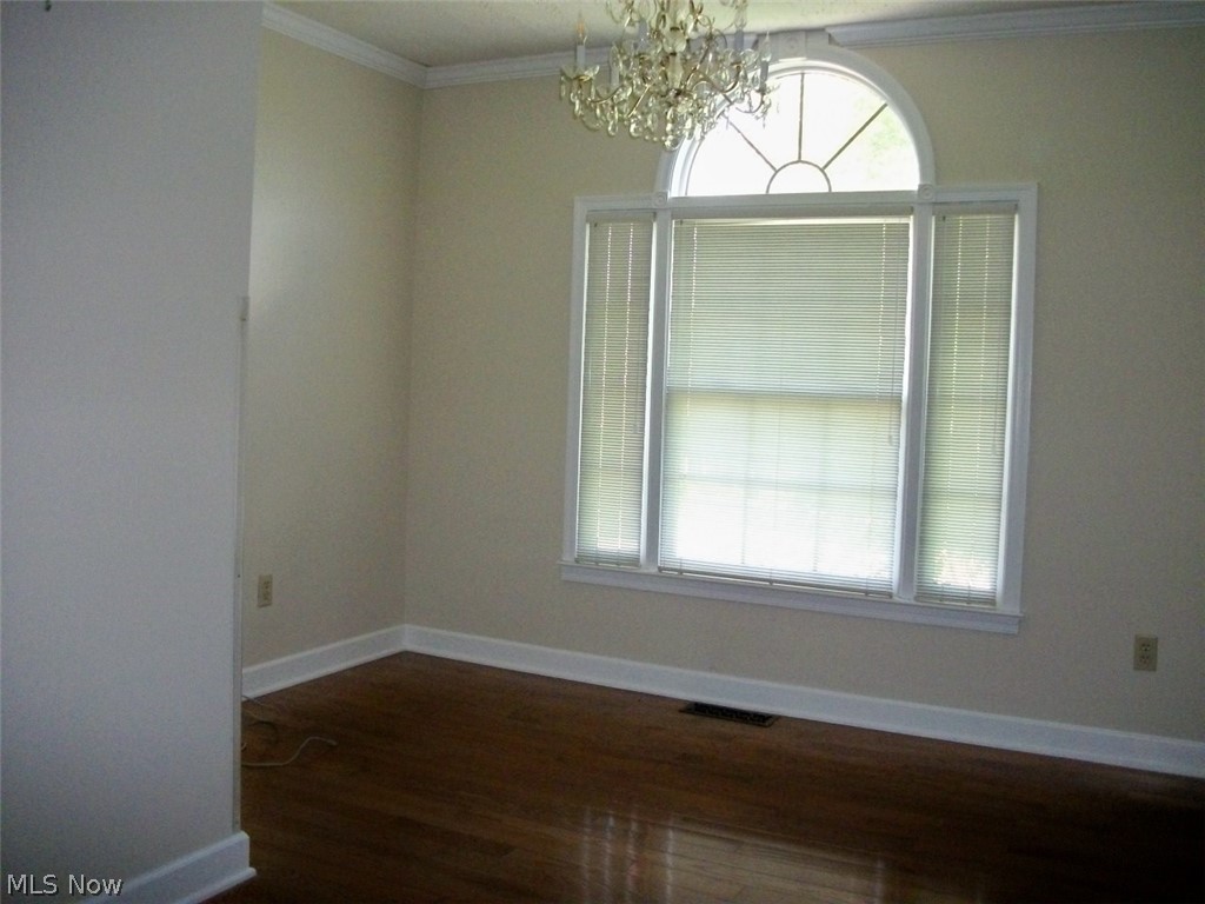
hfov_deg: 56.8
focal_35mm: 32
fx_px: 1114
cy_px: 452
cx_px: 602
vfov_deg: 44.2
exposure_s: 1/125
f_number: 2.9
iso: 310
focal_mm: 5.7
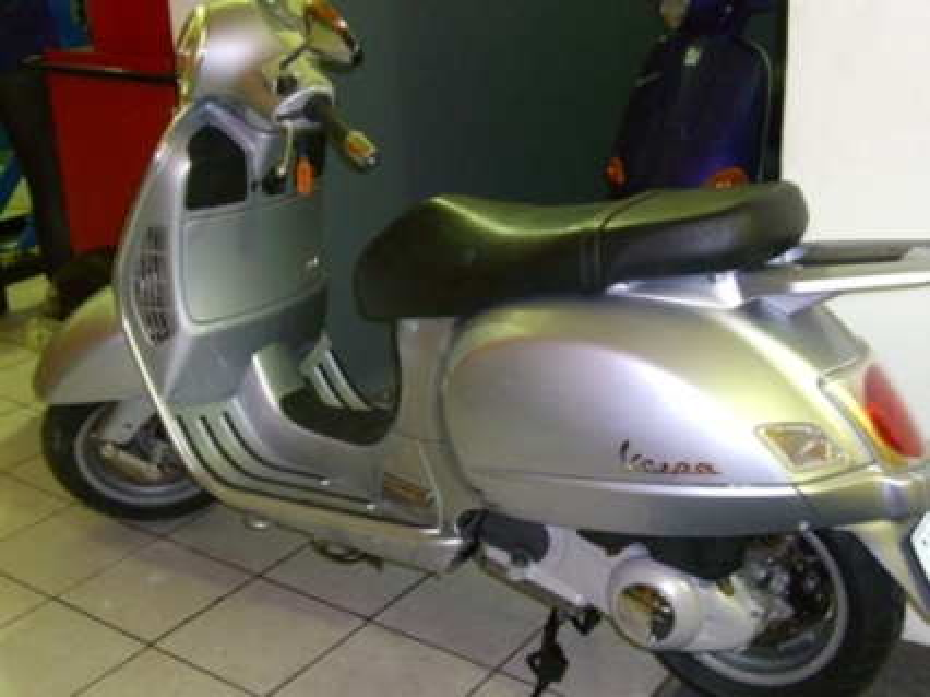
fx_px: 1235
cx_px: 465
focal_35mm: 46
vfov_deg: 31.5
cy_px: 348
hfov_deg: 41.3
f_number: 3.1
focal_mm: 9.6
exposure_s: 1/60
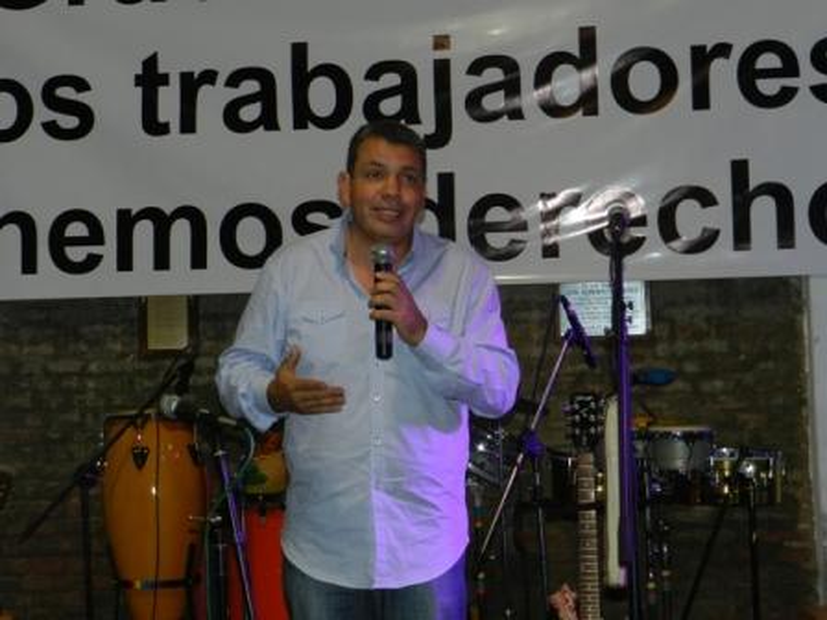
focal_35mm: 68
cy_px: 310
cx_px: 414
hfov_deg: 28.6
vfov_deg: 21.6
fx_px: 1625
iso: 200
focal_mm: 12.1
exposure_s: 1/30
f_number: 4.7
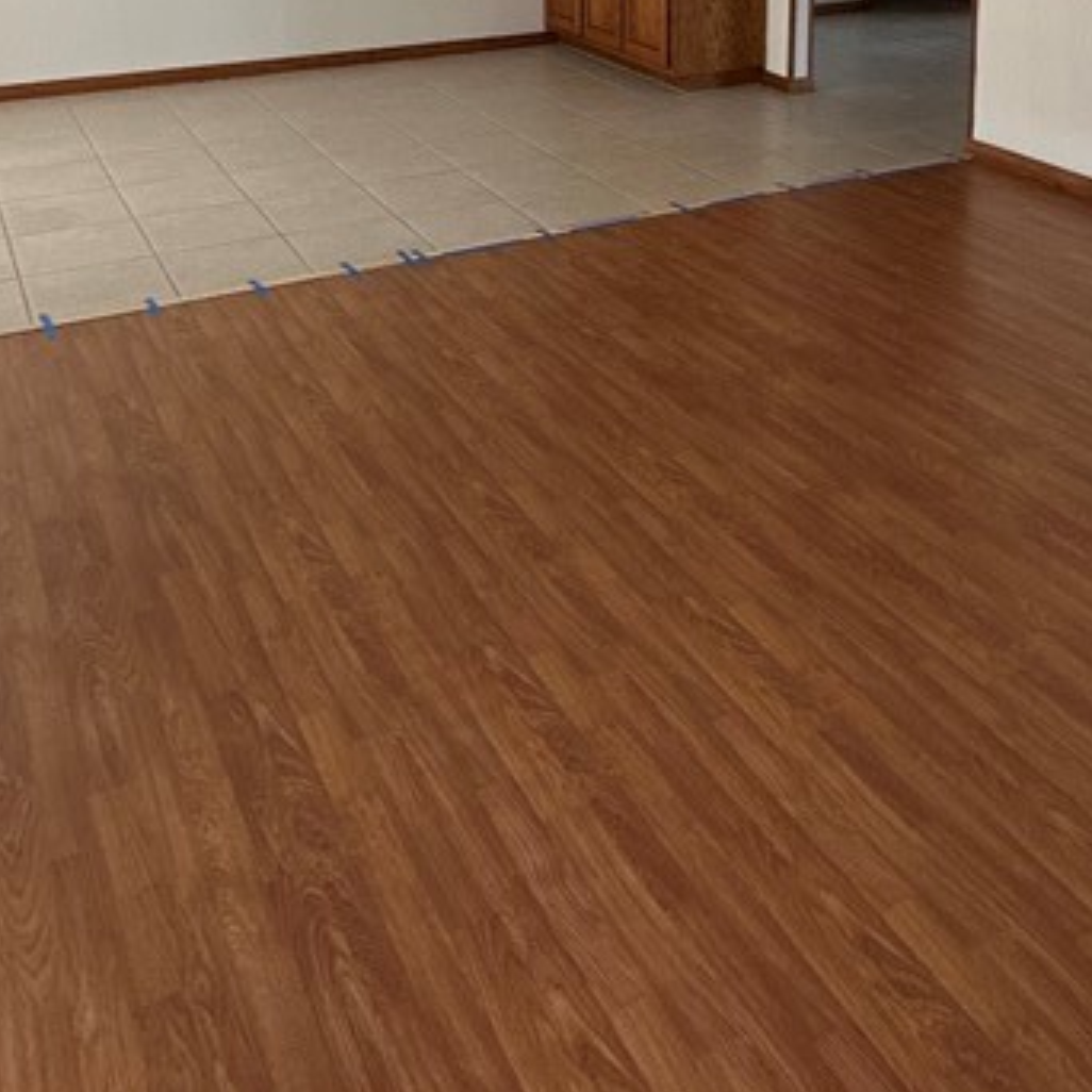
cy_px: -42
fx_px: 1321
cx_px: 588
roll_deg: -0.3
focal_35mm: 37
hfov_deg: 44.9
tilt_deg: -7.2
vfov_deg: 38.8
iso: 160
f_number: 2.2
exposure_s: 1/99
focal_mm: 2.22
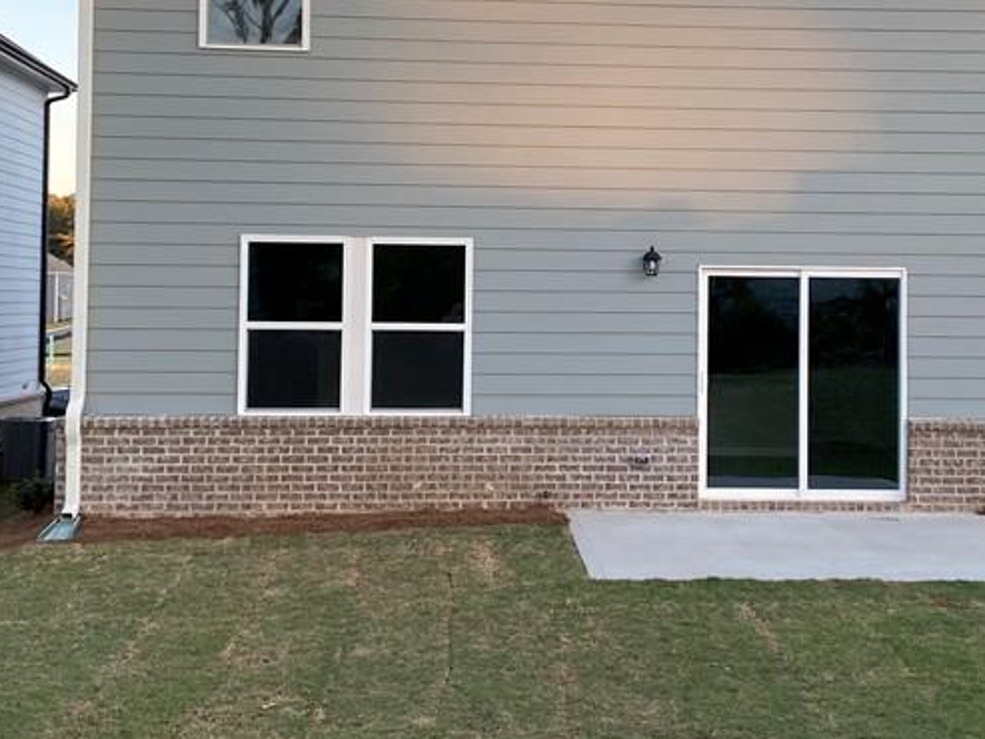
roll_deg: -1.1
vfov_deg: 26.9
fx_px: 1537
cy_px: 268
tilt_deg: +1.5
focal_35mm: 54
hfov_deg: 35.5
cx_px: 563
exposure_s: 1/211
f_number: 1.8
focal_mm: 4.25
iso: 32
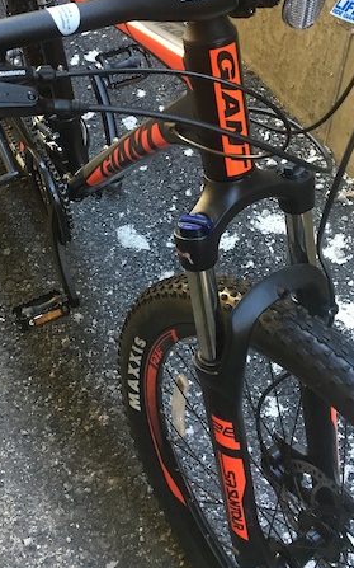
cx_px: 126
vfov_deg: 36.4
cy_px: 172
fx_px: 850
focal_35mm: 55
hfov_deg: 23.5
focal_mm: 4.15
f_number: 2.2
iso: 160
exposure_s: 1/30
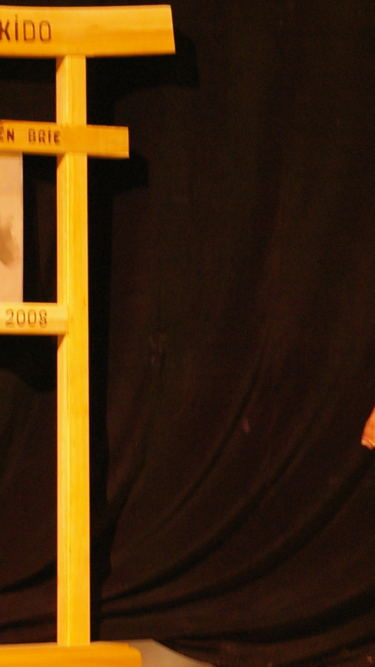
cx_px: 499
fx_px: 3612
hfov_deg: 5.9
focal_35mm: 204
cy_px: 354
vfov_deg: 10.6
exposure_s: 1/8
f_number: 5.6
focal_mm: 55
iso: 800
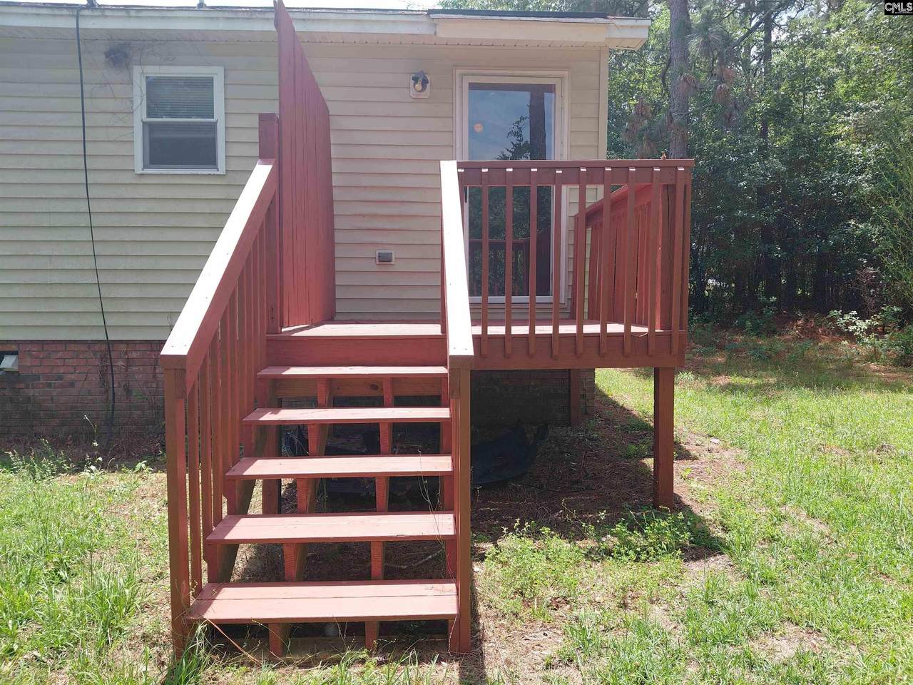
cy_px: 342
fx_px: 659
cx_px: 456
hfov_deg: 69.4
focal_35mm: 25
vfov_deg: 54.9
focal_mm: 4.69
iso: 50
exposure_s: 1/1057
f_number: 1.8
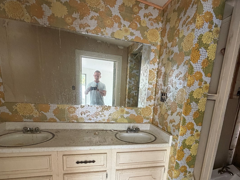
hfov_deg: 78.6
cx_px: 135
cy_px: 126
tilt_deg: -14.2
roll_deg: -4.0
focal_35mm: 21
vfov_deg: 61.2
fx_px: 146
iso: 320
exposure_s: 1/65
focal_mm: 2.22
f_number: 2.2
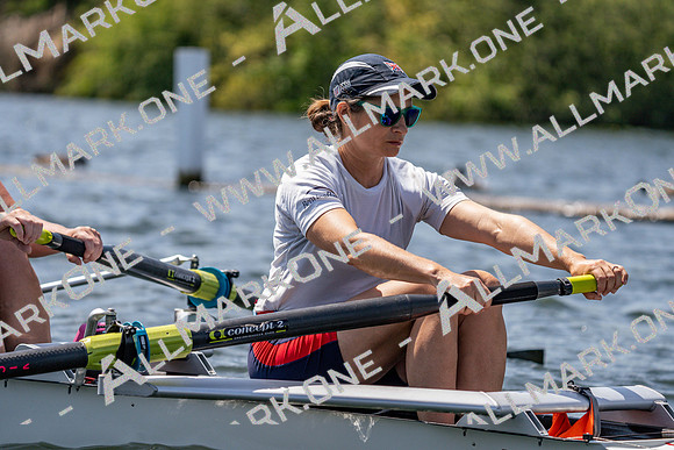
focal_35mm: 243
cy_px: 225
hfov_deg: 8.5
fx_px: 4550
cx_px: 337
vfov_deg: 5.7
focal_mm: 243
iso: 250
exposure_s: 1/2000
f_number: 5.6
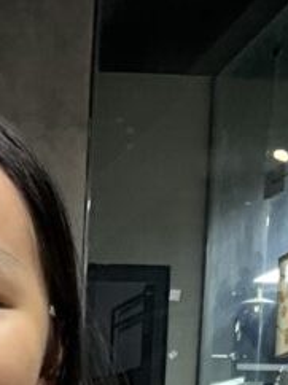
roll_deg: -0.4
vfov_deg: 13.7
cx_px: -65
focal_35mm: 120
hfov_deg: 12.0
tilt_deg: -13.2
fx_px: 1334
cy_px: 792
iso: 64
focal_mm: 3
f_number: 1.8
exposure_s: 1/74
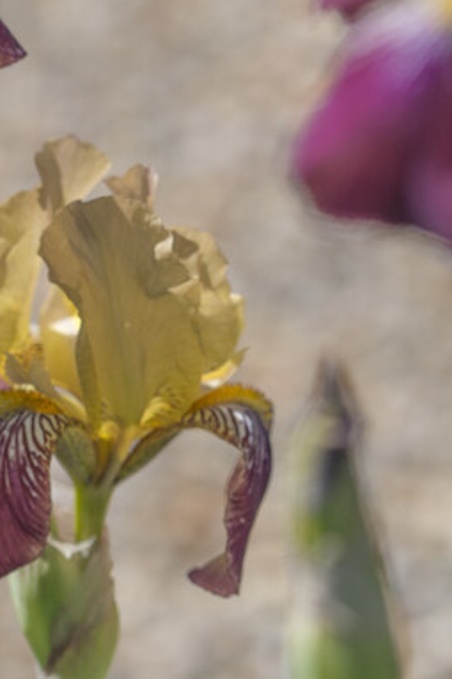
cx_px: -152
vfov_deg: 3.9
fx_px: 10084
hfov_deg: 2.6
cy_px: 314
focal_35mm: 535
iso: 400
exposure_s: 1/1600
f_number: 6.3
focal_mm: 200
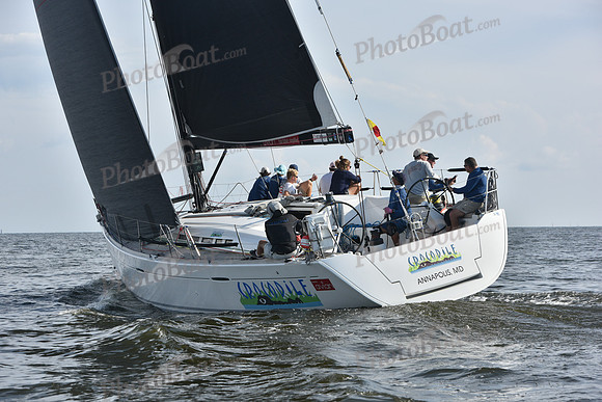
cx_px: 301
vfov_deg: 13.4
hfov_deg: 20.0
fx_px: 1706
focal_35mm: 102
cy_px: 201
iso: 250
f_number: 7.1
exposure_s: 1/1250
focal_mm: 102
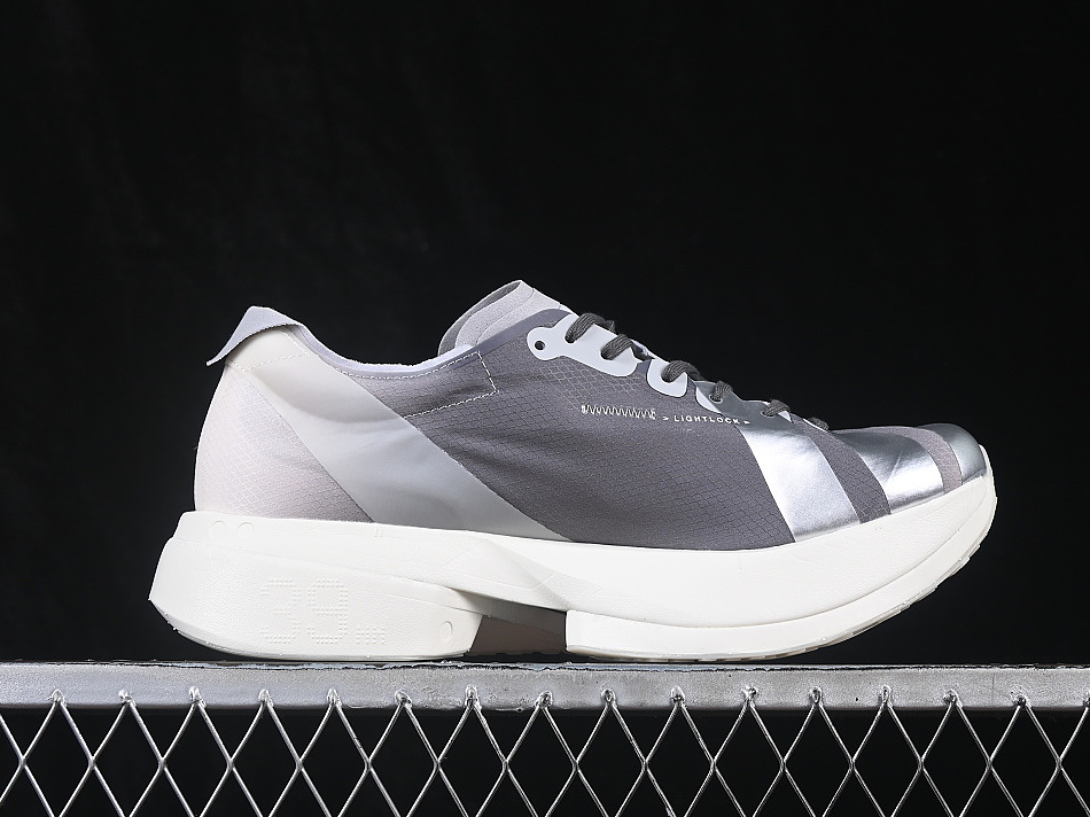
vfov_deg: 18.0
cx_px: 562
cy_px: 408
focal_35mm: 82
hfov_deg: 23.8
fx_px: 2581
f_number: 8
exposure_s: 1/80
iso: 160
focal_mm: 50
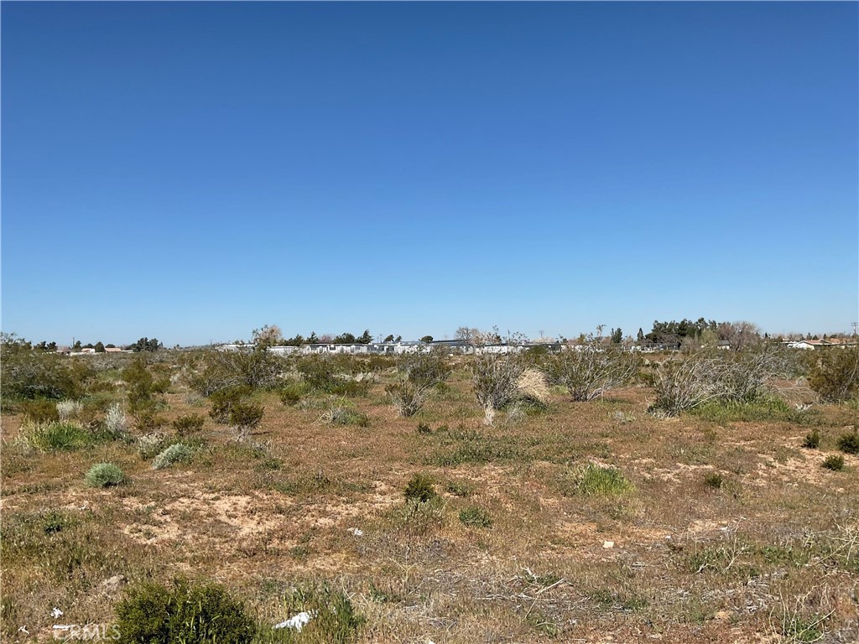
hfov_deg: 61.7
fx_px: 720
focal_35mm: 29
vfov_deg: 48.2
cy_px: 322
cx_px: 430
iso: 16
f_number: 1.8
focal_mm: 3
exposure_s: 1/2801
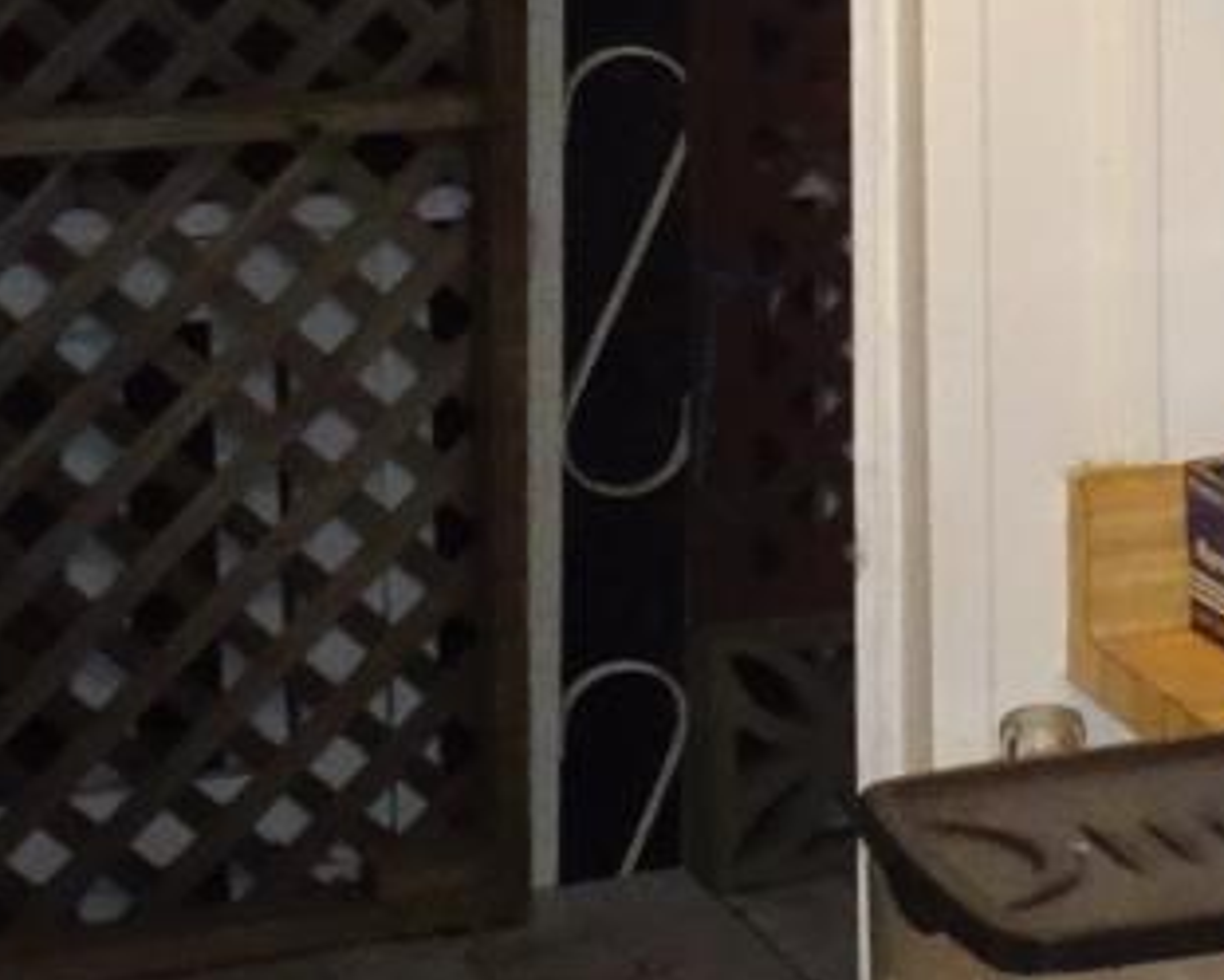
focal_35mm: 113
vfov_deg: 13.5
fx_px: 4095
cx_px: 2031
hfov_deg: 15.2
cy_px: 30
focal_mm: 4.1
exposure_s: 1/30
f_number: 3.5
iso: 640
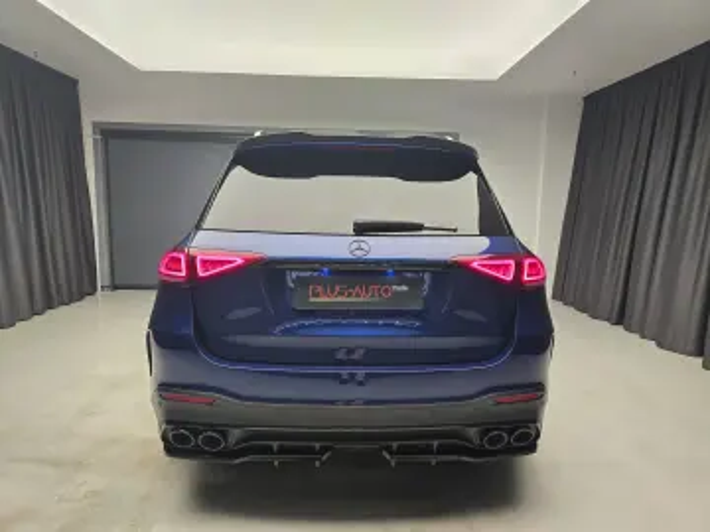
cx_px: 355
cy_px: 266
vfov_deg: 58.9
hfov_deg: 73.9
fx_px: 472
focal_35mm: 23
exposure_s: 1/50
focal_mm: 6.3
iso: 40
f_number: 1.7
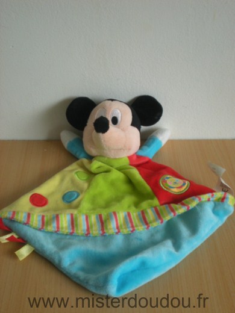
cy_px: 156
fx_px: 507
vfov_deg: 34.3
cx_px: 118
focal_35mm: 56
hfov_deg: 26.1
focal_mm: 9.3
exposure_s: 1/10.2
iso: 200
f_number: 3.9
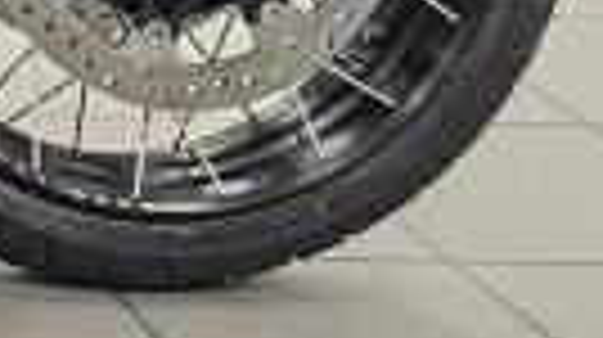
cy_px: -545
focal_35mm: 150
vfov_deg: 7.4
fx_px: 2396
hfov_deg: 11.3
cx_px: -963
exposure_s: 1/120
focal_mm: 6.3
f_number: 1.7
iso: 500
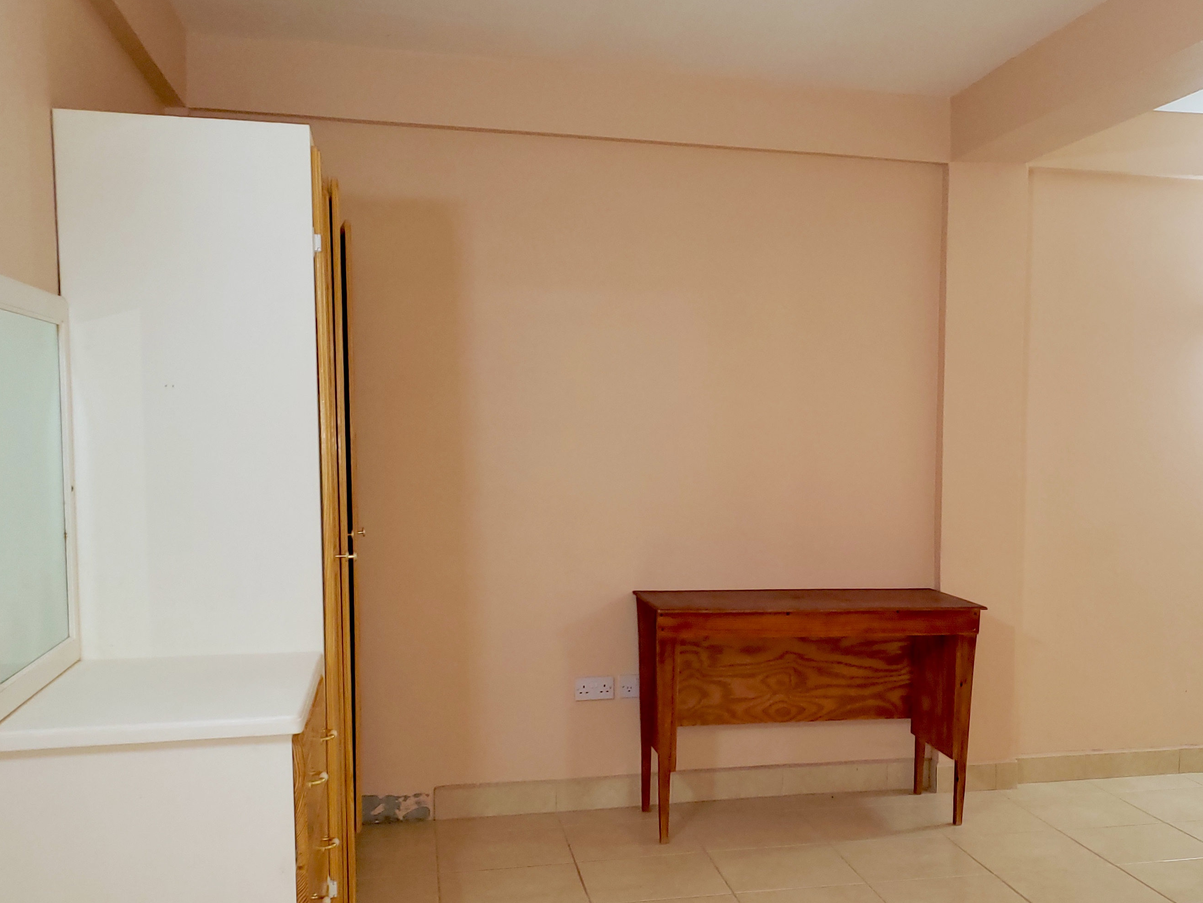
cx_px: 869
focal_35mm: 40
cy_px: 574
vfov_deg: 35.7
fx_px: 1390
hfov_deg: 45.5
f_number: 1.5
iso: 125
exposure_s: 1/25
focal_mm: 4.3
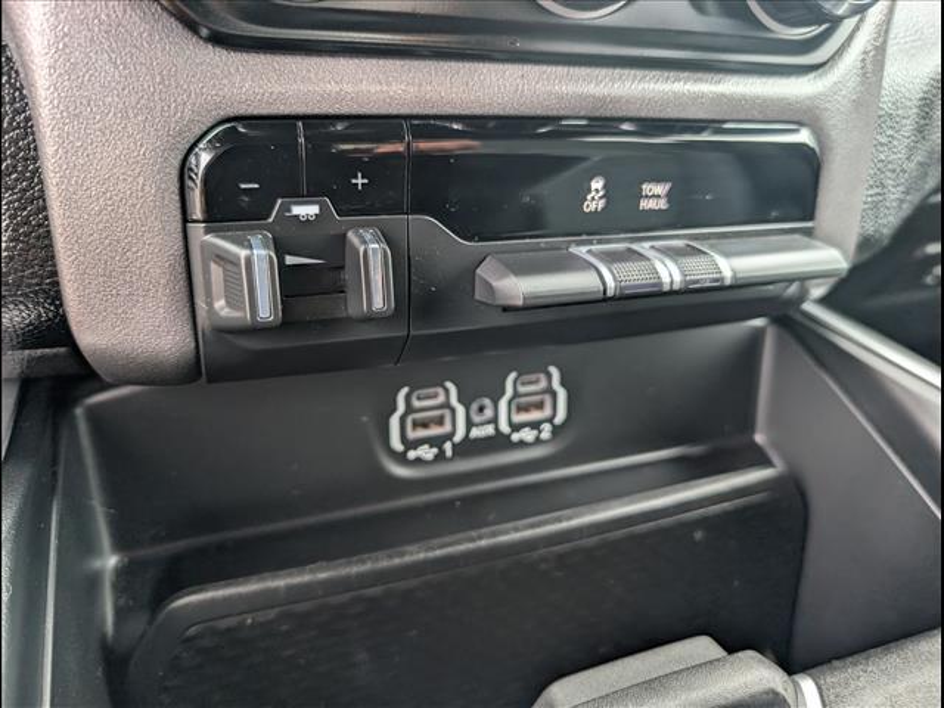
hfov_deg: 71.6
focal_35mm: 24
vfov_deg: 56.8
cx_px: 472
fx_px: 654
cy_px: 354
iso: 744
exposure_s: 1/500
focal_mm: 6.9
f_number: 1.68
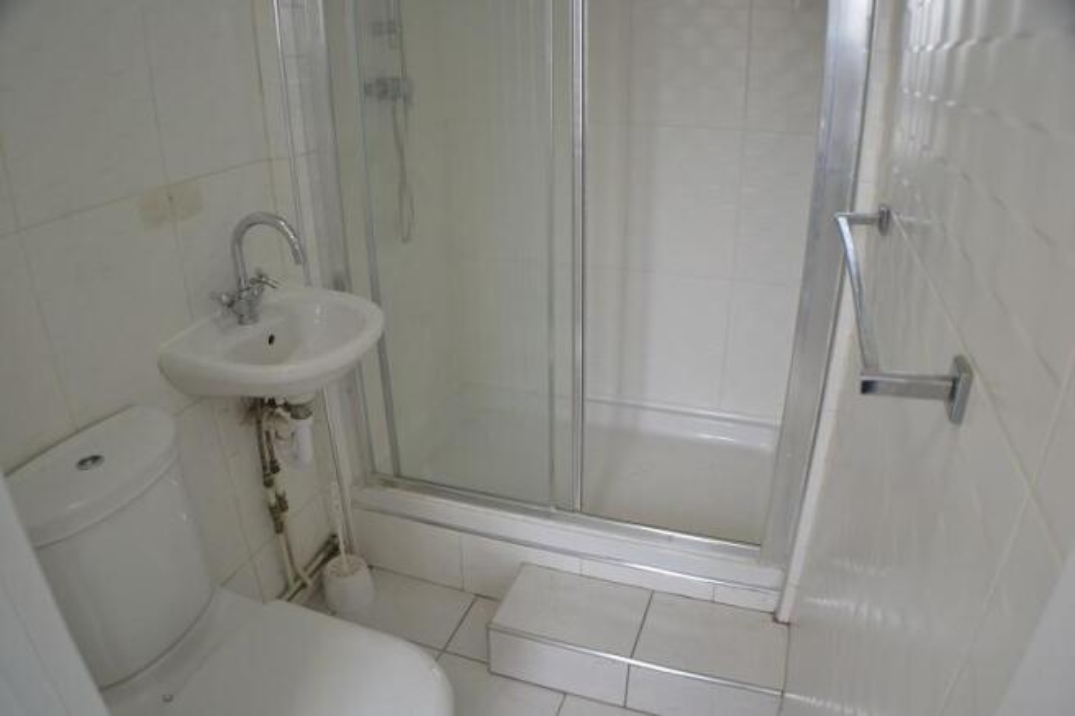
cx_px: 538
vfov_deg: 43.6
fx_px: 896
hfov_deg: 61.9
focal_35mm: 30
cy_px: 358
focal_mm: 20
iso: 400
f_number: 3.8
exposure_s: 1/80
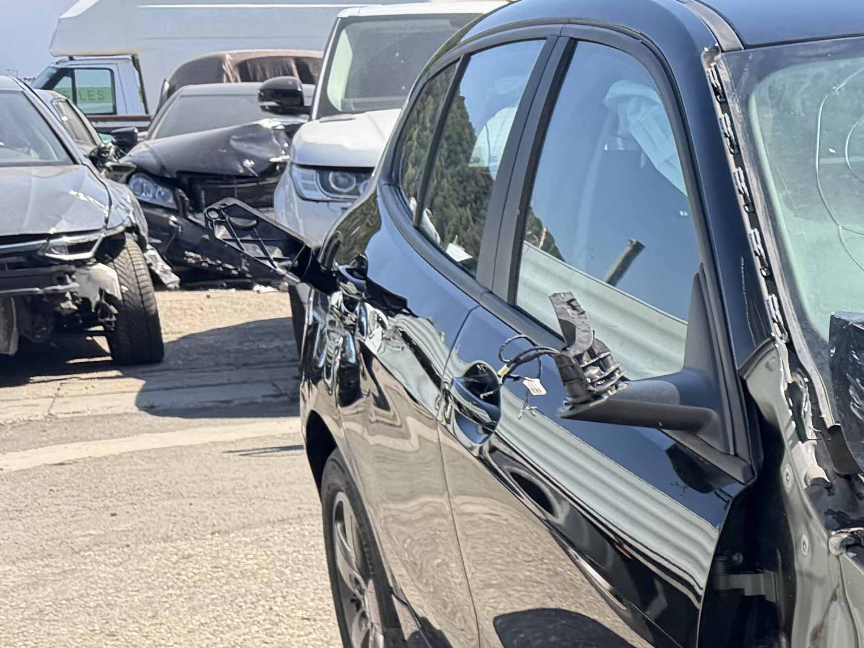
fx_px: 1996
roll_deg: +0.6
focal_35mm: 80
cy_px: 758
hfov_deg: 20.4
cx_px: 1351
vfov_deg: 17.6
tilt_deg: -15.4
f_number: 1.78
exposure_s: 1/1585
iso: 80
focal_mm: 6.76
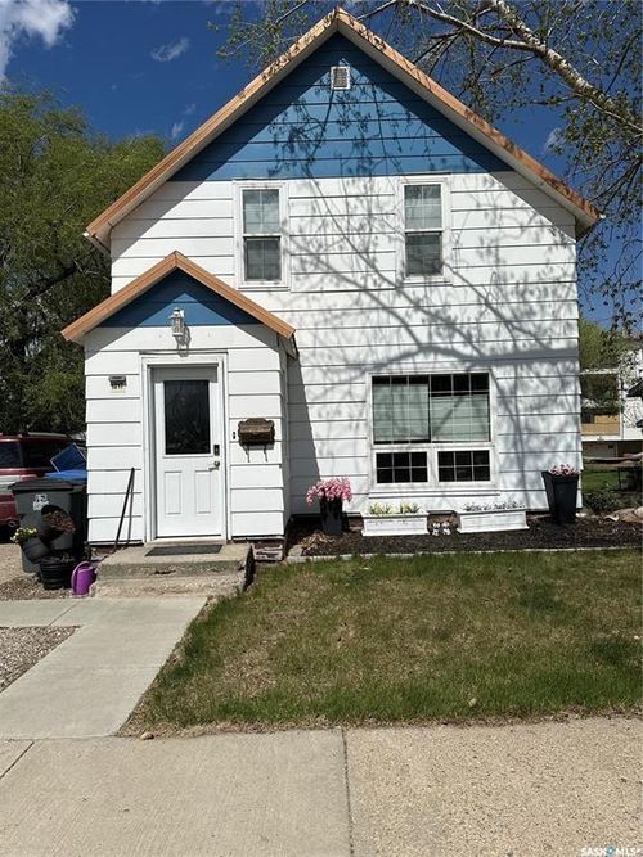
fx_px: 595
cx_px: 322
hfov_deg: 56.8
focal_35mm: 24
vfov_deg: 71.6
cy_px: 428
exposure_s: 1/15625
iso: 80
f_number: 1.78
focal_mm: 6.86
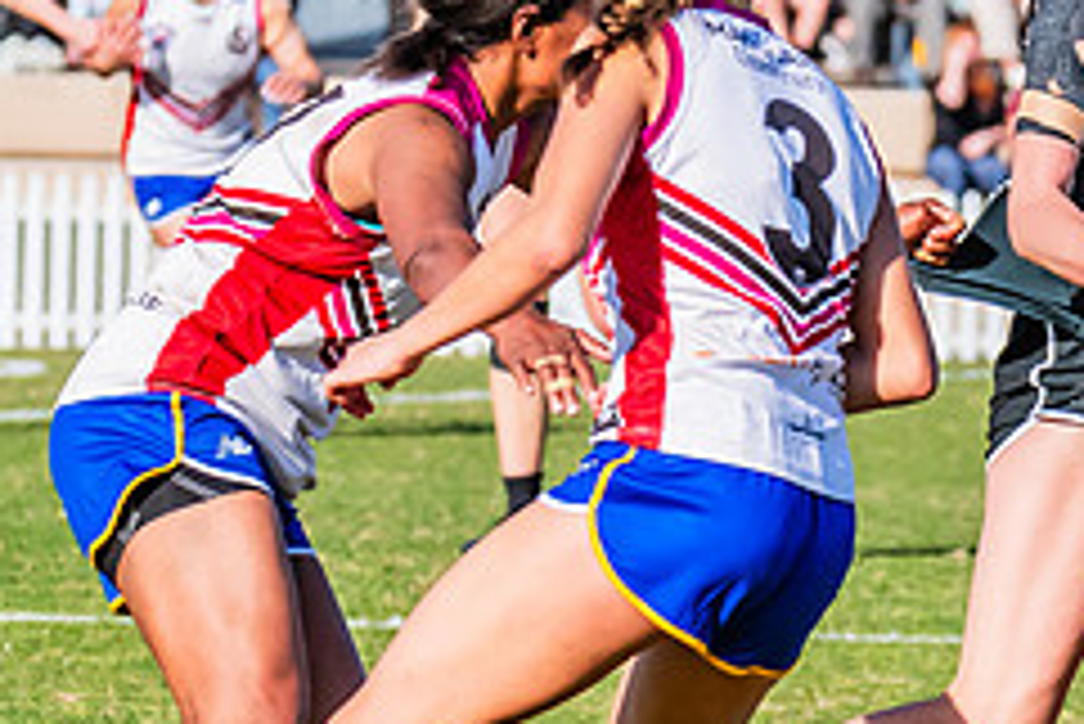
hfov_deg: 2.4
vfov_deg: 1.6
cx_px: 613
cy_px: 284
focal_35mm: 854
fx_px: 25729
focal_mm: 220
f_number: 10
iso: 800
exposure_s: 1/1600
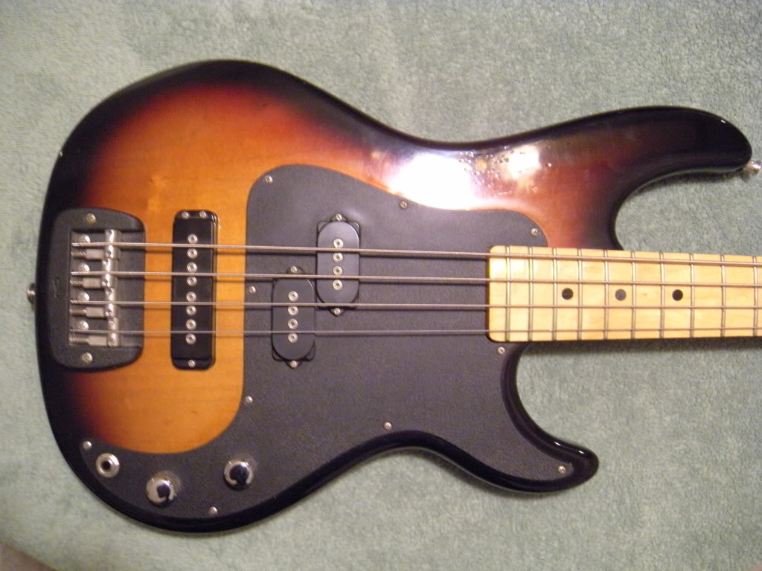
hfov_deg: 52.6
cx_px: 381
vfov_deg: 40.7
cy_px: 286
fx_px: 770
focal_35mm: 35
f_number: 3.8
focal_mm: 5.9
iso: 400
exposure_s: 1/9.5
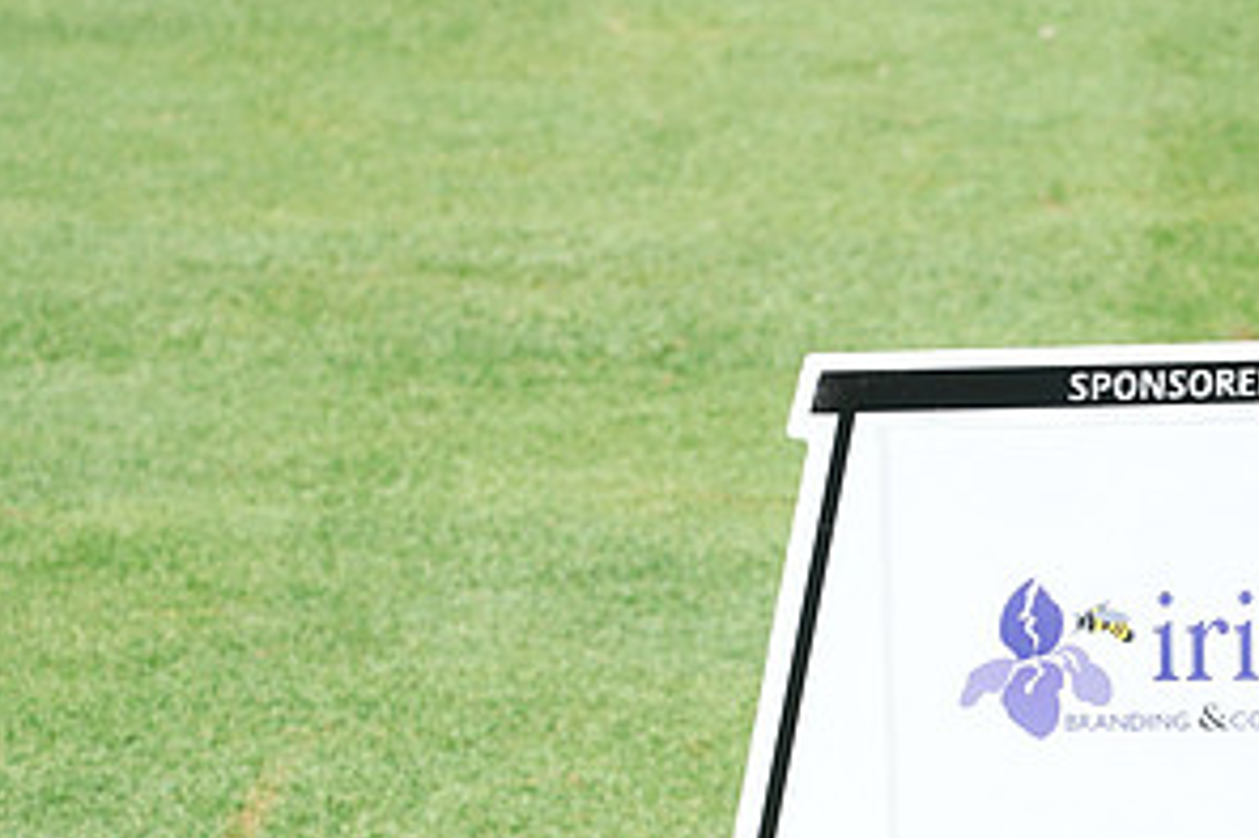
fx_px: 7200
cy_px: 738
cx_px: 1080
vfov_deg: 6.6
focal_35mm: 206
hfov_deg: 10.0
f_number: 9
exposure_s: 1/200
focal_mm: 105
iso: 200
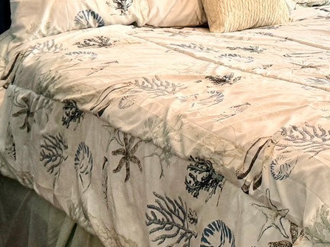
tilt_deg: -6.3
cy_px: -4
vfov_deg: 16.8
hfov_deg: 22.0
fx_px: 820
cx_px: 327
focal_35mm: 86
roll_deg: -1.3
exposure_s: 1/120
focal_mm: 6.76
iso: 160
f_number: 1.78
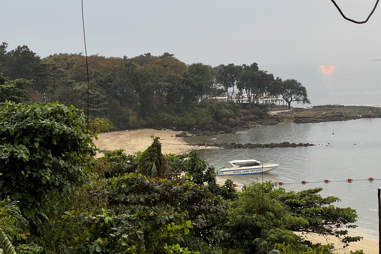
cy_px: 108
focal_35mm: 84
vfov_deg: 16.3
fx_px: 889
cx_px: 191
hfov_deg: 24.2
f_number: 2.8
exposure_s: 1/99
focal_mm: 9
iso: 40
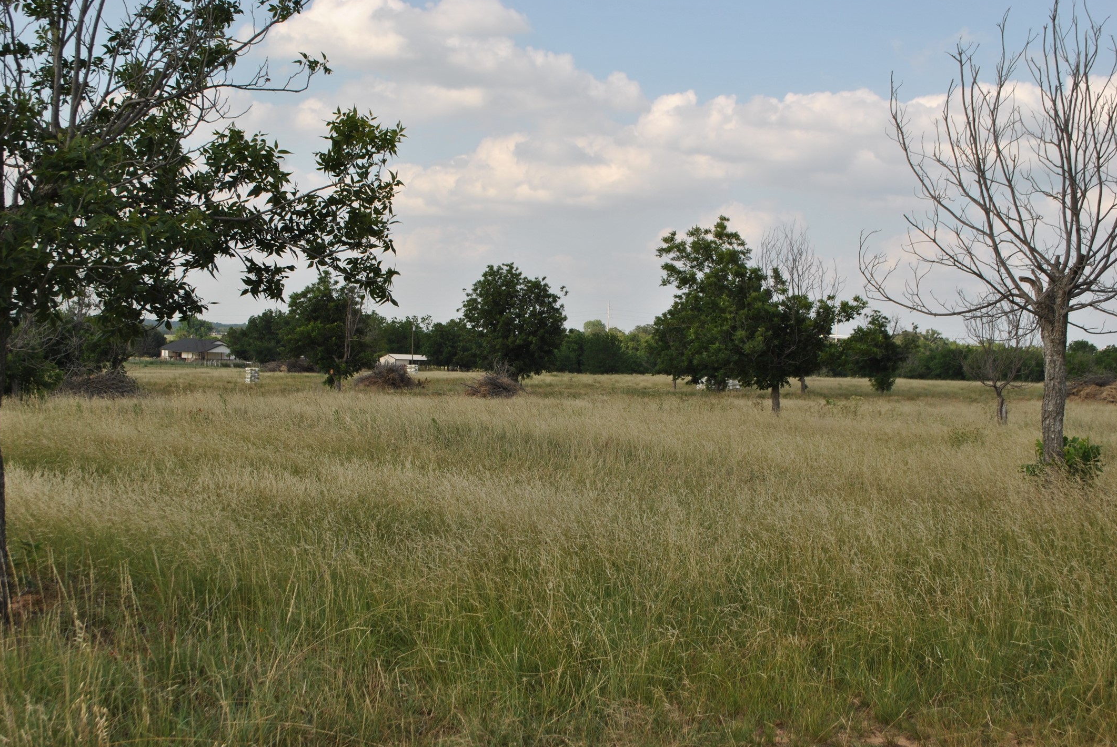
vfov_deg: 27.6
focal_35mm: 49
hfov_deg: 40.3
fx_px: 1522
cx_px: 565
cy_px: 374
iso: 100
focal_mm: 32
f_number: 8
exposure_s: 1/250
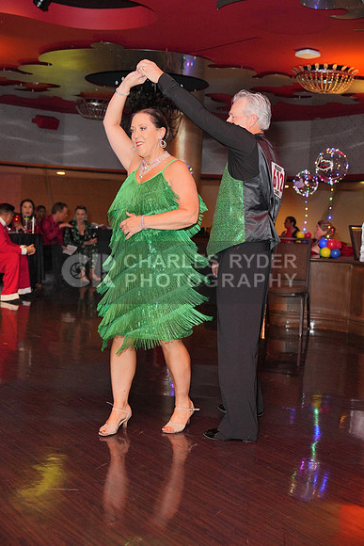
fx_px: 712
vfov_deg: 41.9
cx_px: 182
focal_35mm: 47
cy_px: 273
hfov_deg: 28.7
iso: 4000
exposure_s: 1/200
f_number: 4
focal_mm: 47
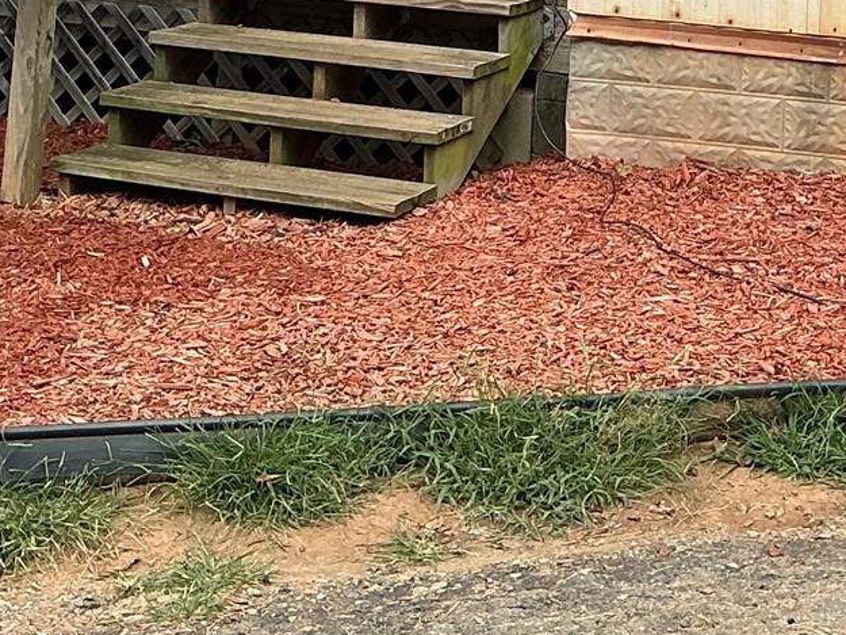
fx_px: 2322
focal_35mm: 95
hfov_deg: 20.2
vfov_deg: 14.4
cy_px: -366
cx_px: 762
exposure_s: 1/683
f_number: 1.8
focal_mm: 3
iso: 25
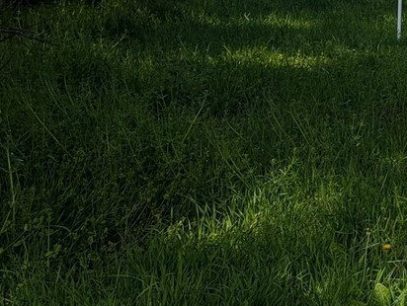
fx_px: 1095
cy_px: -102
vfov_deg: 15.1
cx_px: 778
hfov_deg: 16.7
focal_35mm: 93
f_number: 1.68
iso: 20
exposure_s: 1/789
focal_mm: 6.9
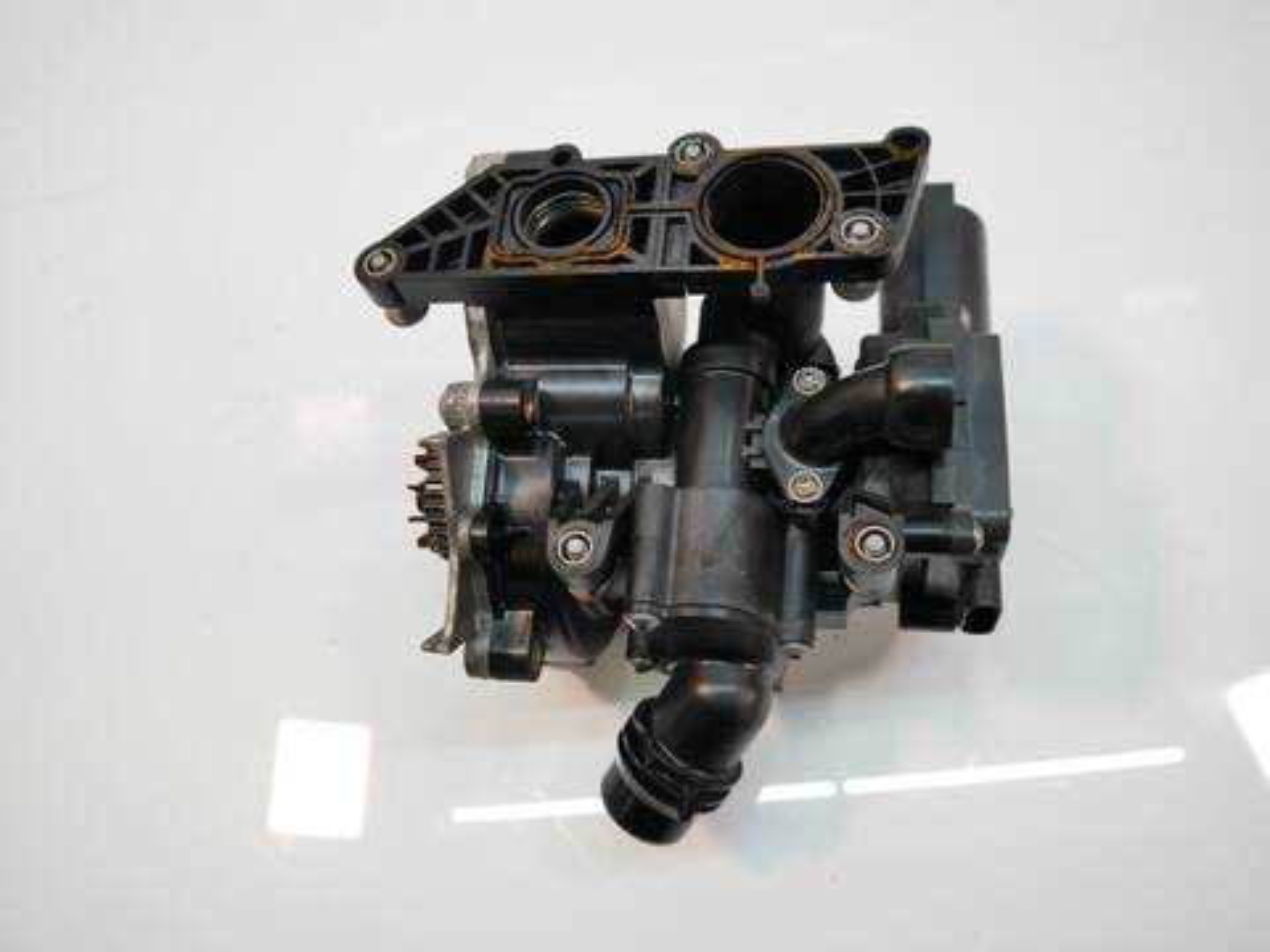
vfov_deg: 49.7
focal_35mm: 28
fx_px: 1027
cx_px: 635
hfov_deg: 63.4
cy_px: 476
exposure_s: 1/60
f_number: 3.5
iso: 200
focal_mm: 14
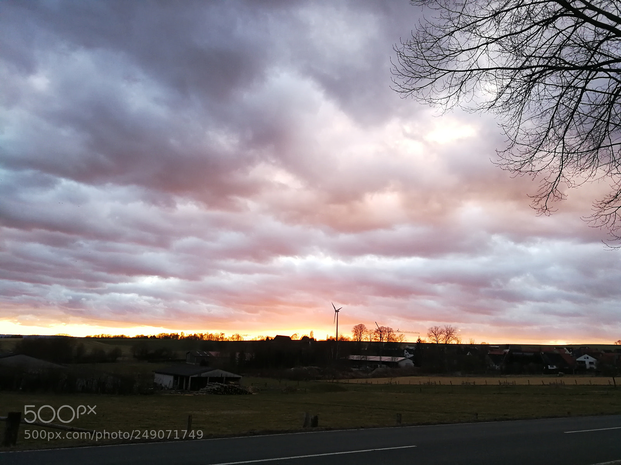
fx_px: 484
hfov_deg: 65.3
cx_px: 310
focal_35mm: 27
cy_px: 232
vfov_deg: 51.4
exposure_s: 1/50
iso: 200
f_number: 2.2
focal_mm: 3.95
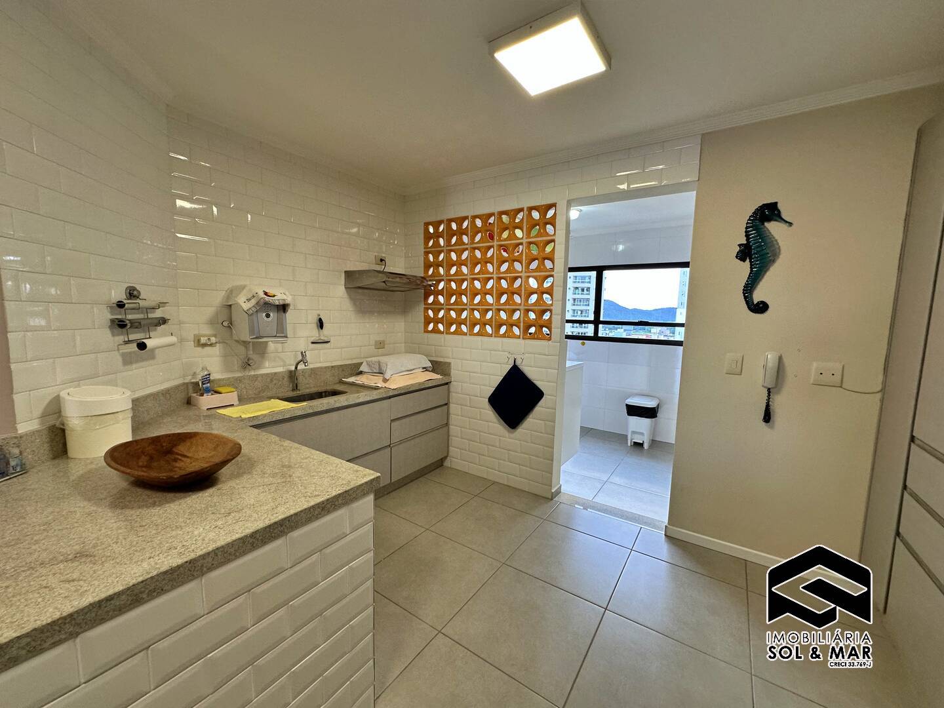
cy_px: 354
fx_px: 382
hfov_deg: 102.1
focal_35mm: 14
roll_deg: -1.4
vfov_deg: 85.7
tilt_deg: -5.6
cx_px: 472
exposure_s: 1/120
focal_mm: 2.22
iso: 125
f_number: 2.2
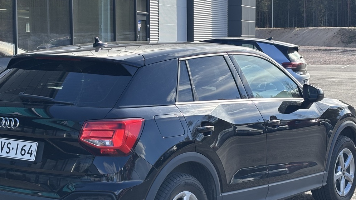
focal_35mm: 82
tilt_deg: -2.9
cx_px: 175
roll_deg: +0.4
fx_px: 774
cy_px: 96
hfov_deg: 25.9
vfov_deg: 14.7
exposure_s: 1/935
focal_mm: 5.96
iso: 32
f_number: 1.6
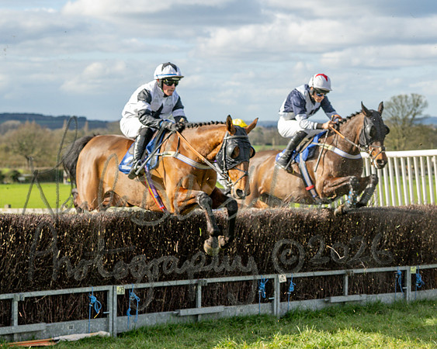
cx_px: 373
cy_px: 174
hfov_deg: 17.0
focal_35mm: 112
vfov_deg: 13.8
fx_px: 1448
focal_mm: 55
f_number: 4
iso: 400
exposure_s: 1/1600
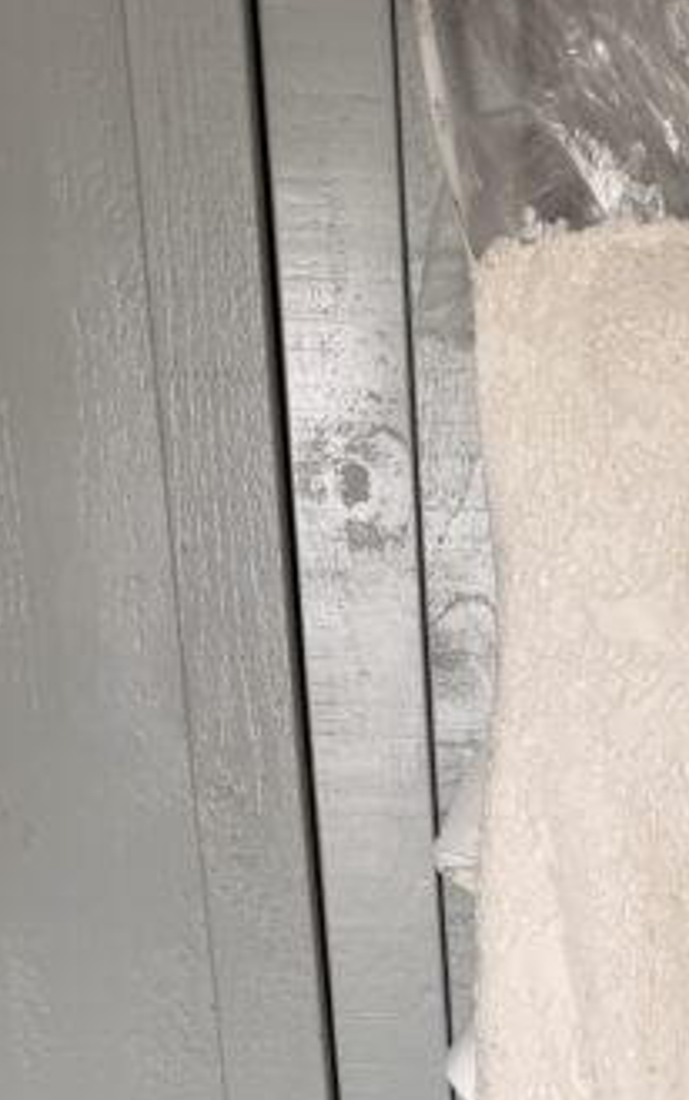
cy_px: 1386
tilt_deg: -19.2
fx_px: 1980
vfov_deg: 26.8
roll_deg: -1.8
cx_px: 826
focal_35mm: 66
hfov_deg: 18.7
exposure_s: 1/124
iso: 50
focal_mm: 6.76
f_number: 1.78
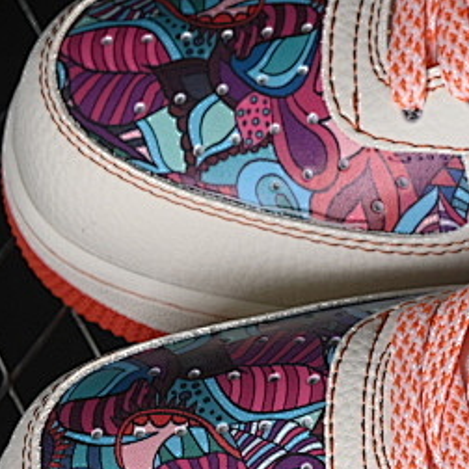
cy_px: 328
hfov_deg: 6.3
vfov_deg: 6.4
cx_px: 700
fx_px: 4185
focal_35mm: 273
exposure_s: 1/80
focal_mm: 50
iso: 160
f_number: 7.1
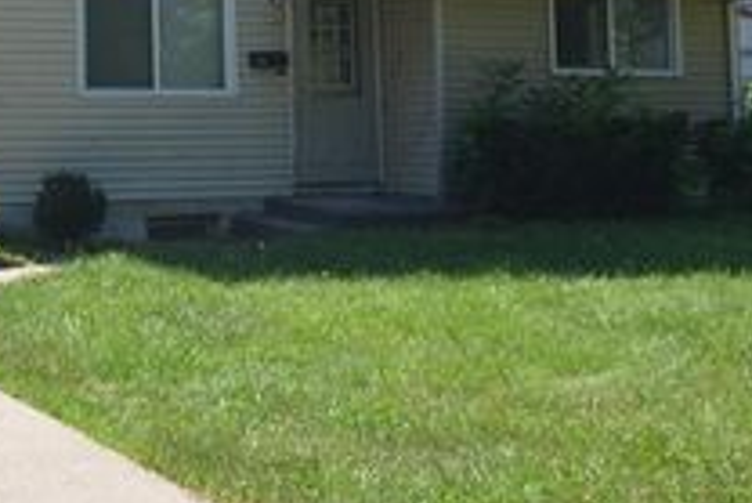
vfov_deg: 16.9
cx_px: 155
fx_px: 1651
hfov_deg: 25.2
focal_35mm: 79
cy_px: -16
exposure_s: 1/250
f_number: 8
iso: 200
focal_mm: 22
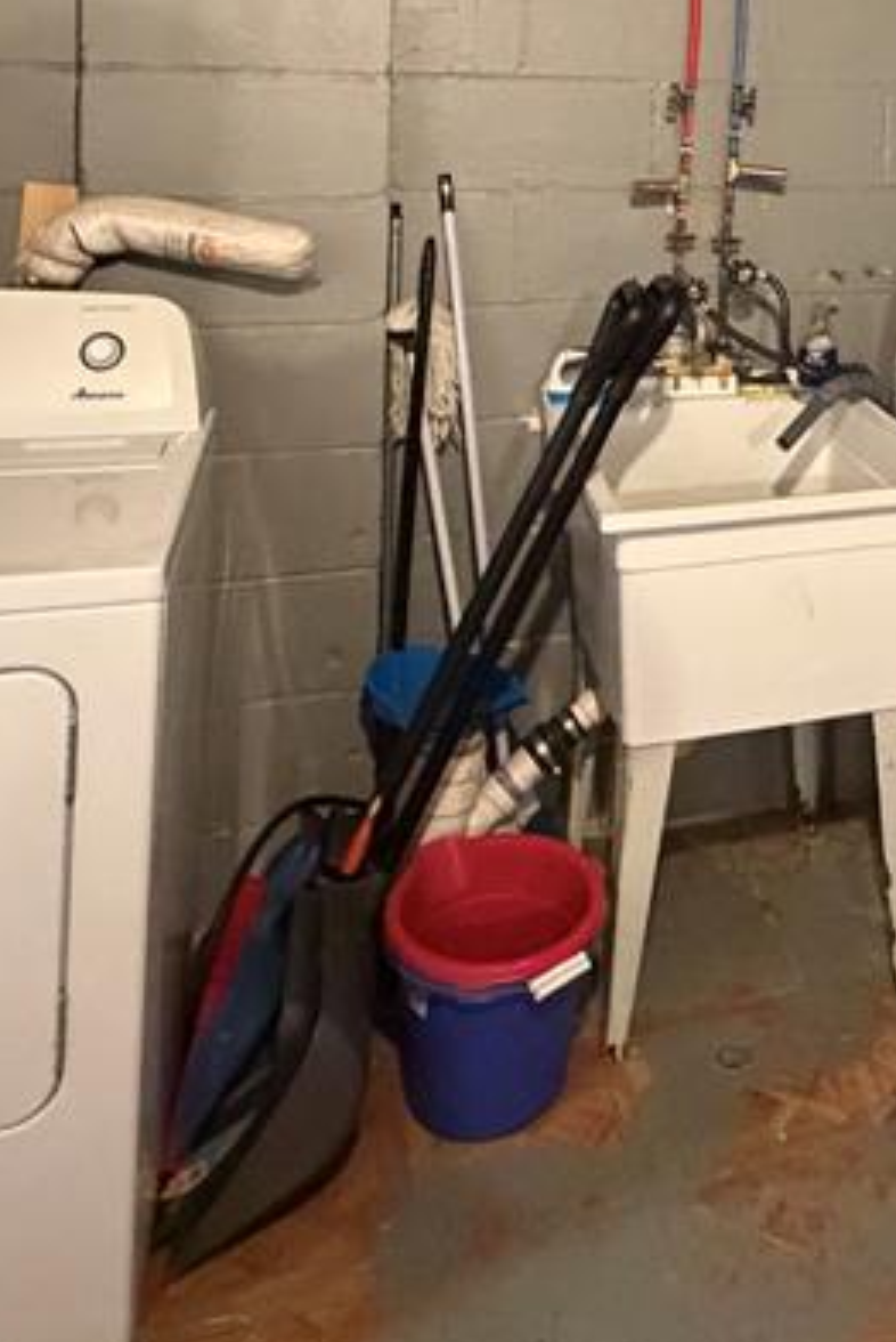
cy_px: 106
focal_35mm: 38
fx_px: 1416
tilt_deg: -1.9
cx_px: 896
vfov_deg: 45.4
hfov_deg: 32.3
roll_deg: -1.2
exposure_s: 1/60
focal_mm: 2.22
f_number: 2.2
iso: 1250
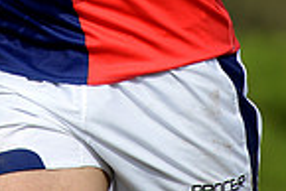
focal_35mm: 1077
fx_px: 8565
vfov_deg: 1.3
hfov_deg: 1.9
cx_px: 28
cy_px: -188
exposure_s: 1/1600
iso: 320
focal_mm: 270
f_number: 4
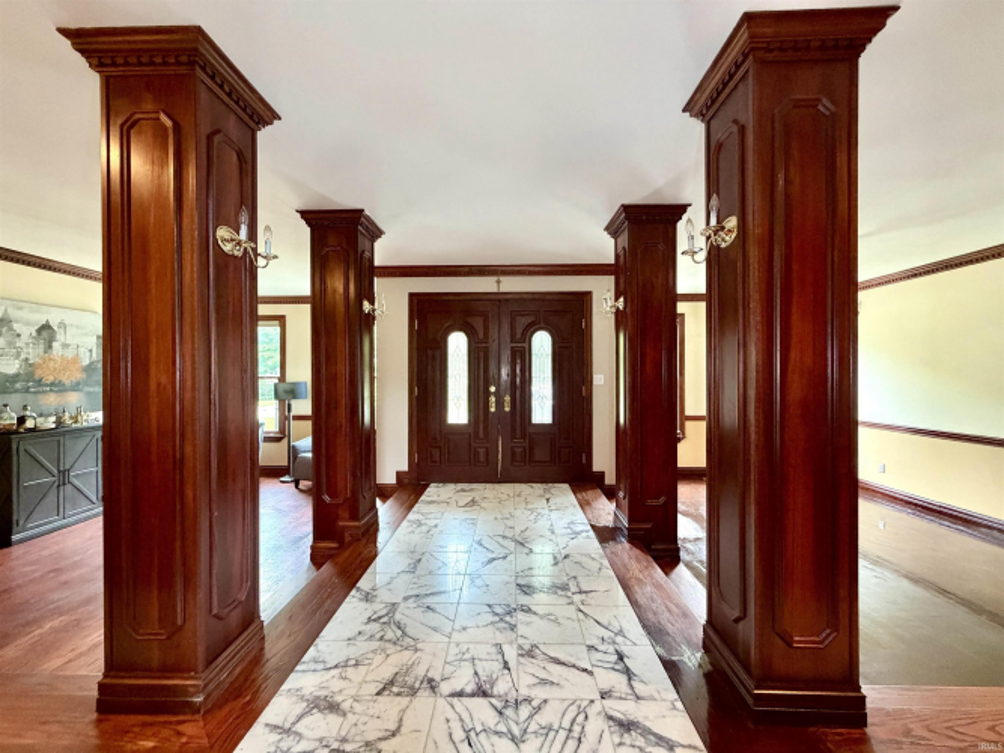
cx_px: 502
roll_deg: +0.7
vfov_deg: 85.7
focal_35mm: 14
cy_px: 376
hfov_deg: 102.1
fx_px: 406
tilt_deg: +0.4
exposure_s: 1/60
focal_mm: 2.22
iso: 500
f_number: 2.2
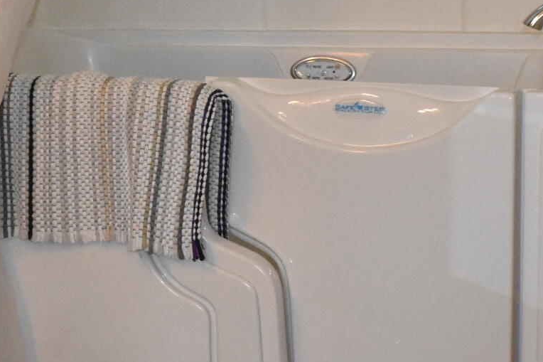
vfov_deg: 12.9
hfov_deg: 19.1
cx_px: 136
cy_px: 133
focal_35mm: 106
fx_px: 1598
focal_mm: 18
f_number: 10
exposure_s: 1/125
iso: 4000
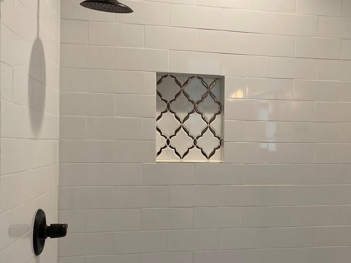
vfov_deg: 29.6
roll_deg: -0.7
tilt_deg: -0.9
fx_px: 497
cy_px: 154
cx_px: 264
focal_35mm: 49
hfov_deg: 37.9
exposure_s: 1/120
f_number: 1.6
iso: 100
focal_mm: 4.2
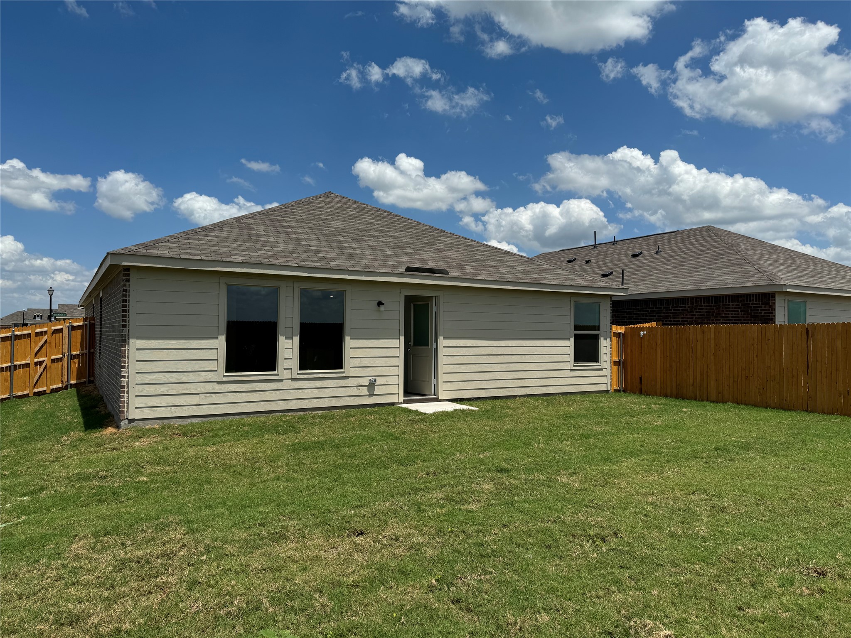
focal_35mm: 24
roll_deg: -0.3
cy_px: 319
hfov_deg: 71.6
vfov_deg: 56.8
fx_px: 590
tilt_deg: +0.4
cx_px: 426
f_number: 1.78
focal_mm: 6.76
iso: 80
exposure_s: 1/7937
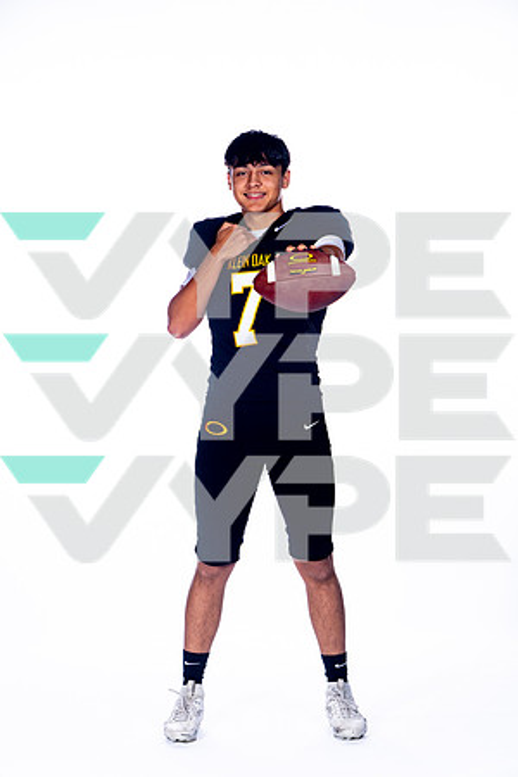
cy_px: 388
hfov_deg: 15.2
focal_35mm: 90
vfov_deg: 22.6
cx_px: 259
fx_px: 1942
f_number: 8
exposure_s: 1/250
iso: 250
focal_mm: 90
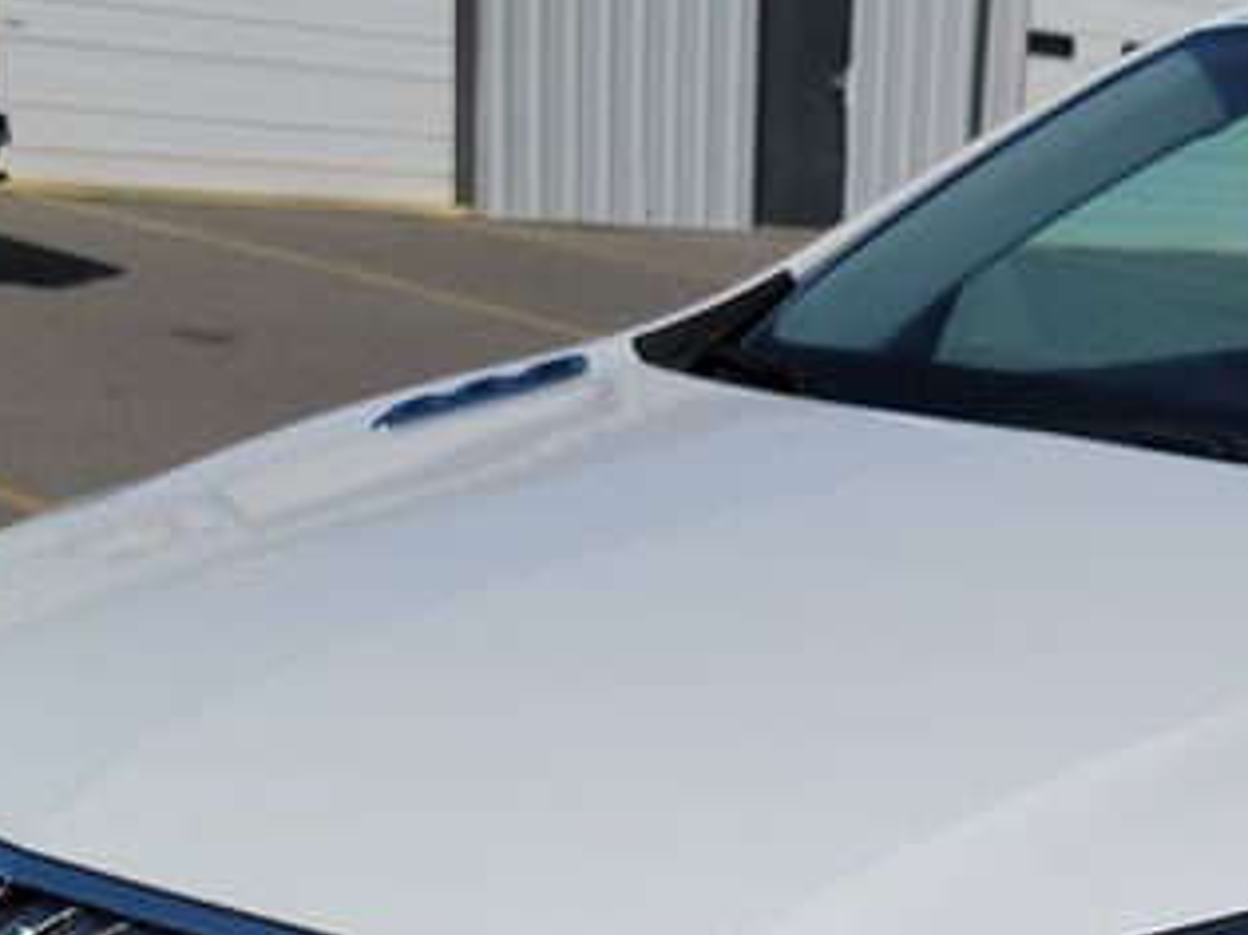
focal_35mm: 78
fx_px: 2811
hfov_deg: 24.0
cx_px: 1216
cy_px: 1034
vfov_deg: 18.2
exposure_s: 1/2881
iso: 50
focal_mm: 6.7
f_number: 1.8
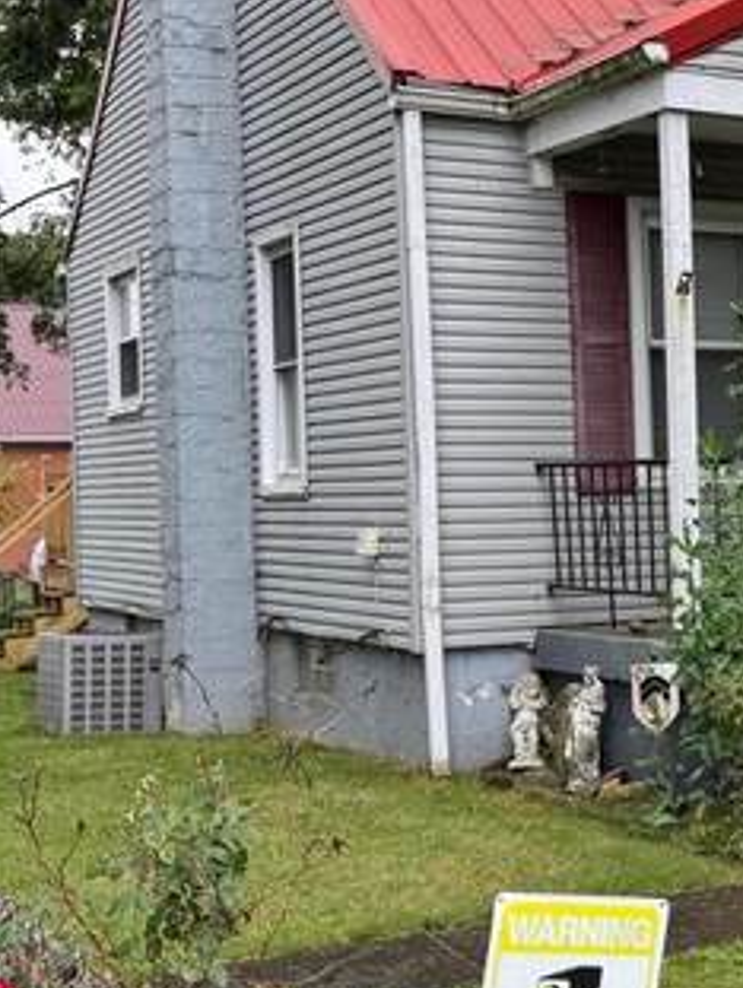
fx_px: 2113
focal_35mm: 74
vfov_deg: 26.3
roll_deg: +1.1
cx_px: 1035
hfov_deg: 18.2
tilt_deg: -0.5
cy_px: 502
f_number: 1.78
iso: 80
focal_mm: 6.76
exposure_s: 1/311
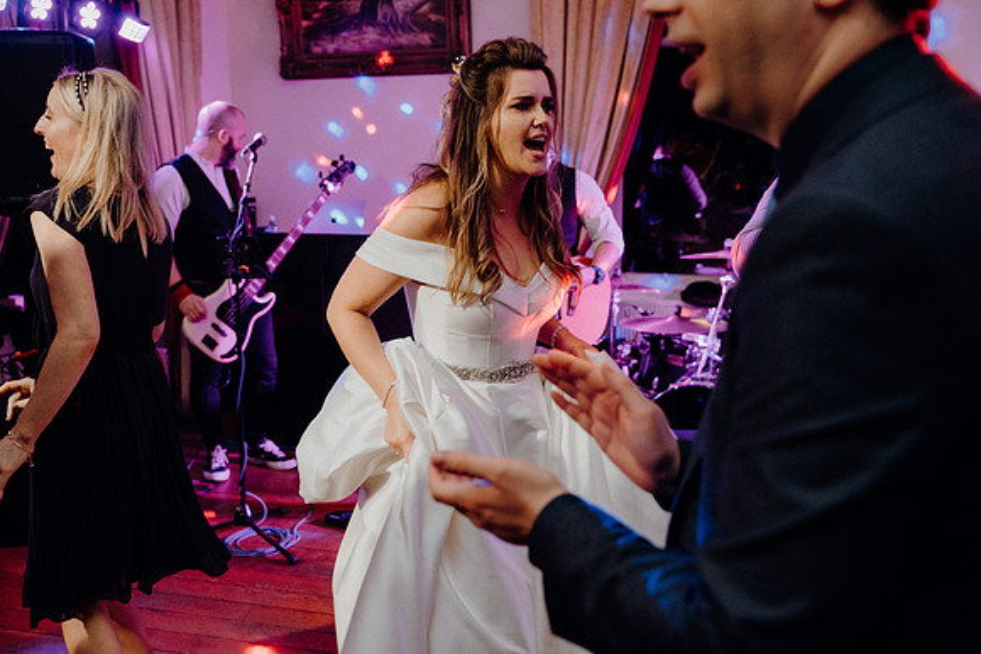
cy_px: 327
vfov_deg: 36.0
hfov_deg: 51.9
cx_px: 490
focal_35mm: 37
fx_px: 1008
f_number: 3.5
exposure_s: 1/160
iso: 2500
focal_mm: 37
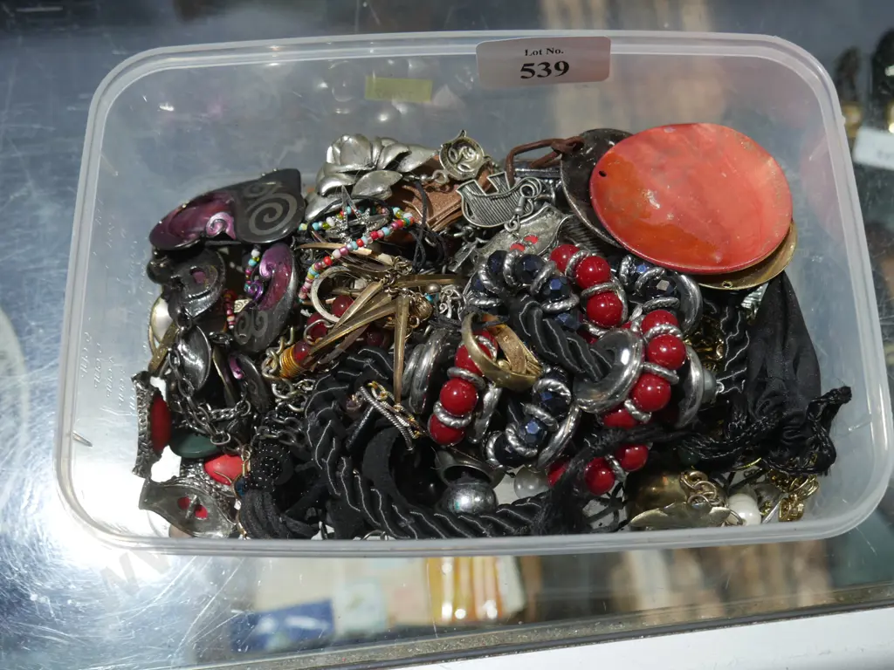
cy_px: 335
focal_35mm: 40
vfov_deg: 36.0
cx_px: 447
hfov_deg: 46.8
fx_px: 1033
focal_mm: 20
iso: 320
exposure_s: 1/60
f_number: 4.5
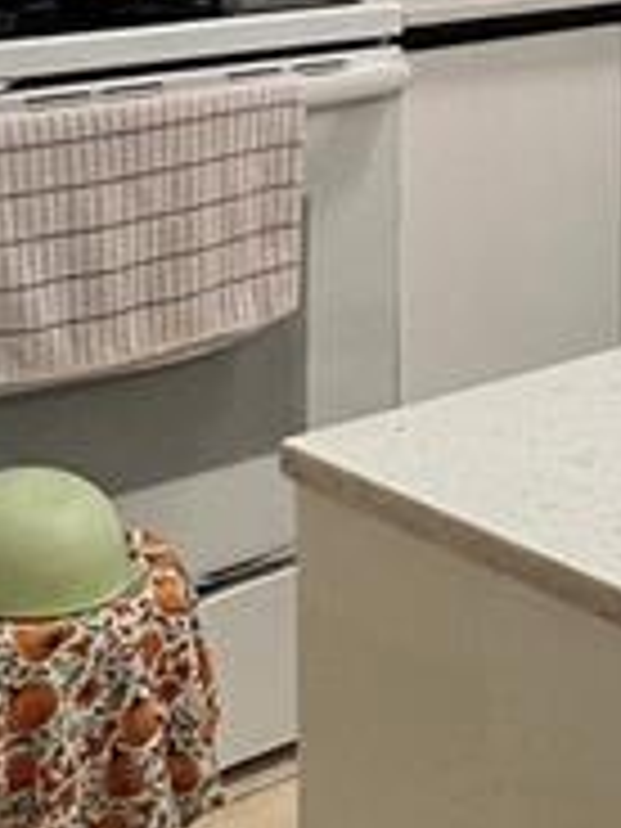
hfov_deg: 15.1
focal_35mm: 85
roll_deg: -3.3
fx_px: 2033
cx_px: 1107
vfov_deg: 22.0
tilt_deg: -7.2
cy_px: -32
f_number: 1.8
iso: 200
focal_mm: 1.57
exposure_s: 1/120
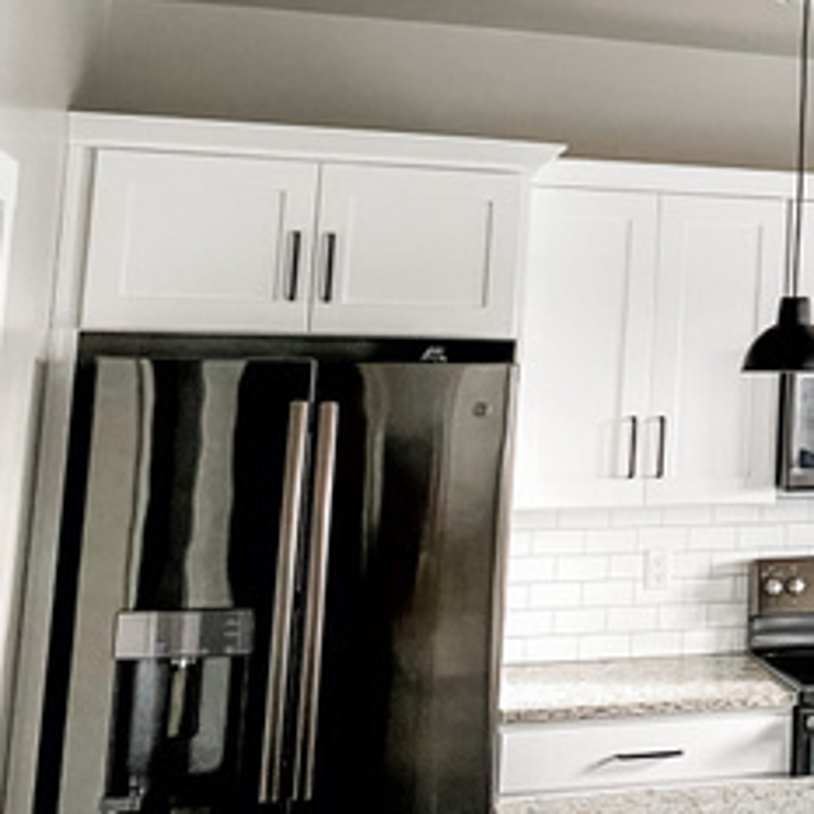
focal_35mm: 63
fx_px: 1676
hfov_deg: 23.9
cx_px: 1069
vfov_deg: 26.8
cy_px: 164
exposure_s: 1/60
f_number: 1.8
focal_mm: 4.25
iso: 160
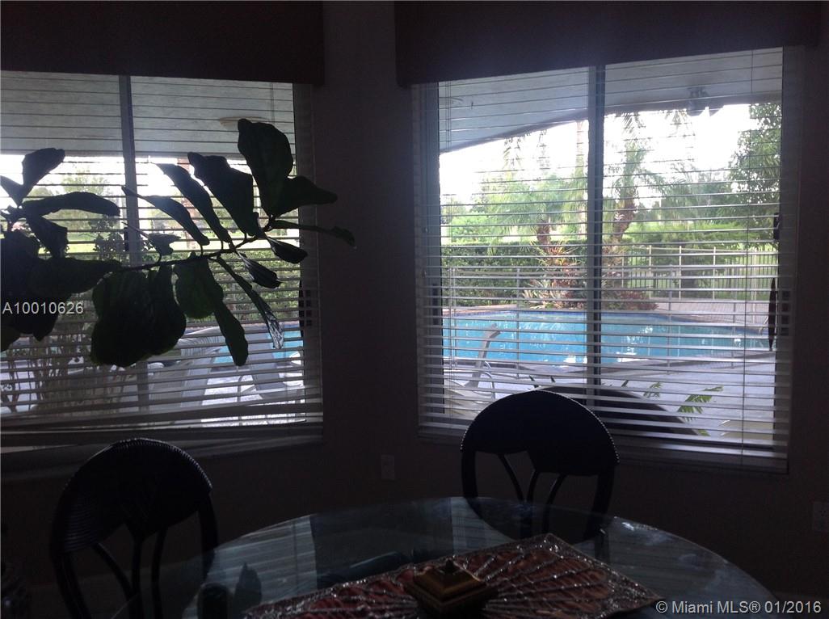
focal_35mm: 35
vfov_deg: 40.6
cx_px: 414
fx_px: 837
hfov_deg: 52.7
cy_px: 310
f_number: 2.4
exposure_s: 1/24
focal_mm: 4.28
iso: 64
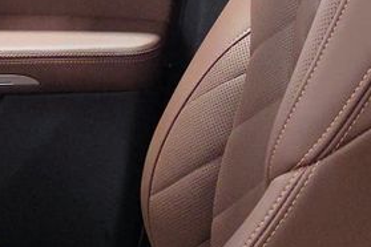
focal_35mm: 137
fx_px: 1412
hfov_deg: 14.9
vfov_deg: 9.7
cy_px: -142
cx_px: 243
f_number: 1.4
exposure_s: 1/50
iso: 166
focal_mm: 6.5
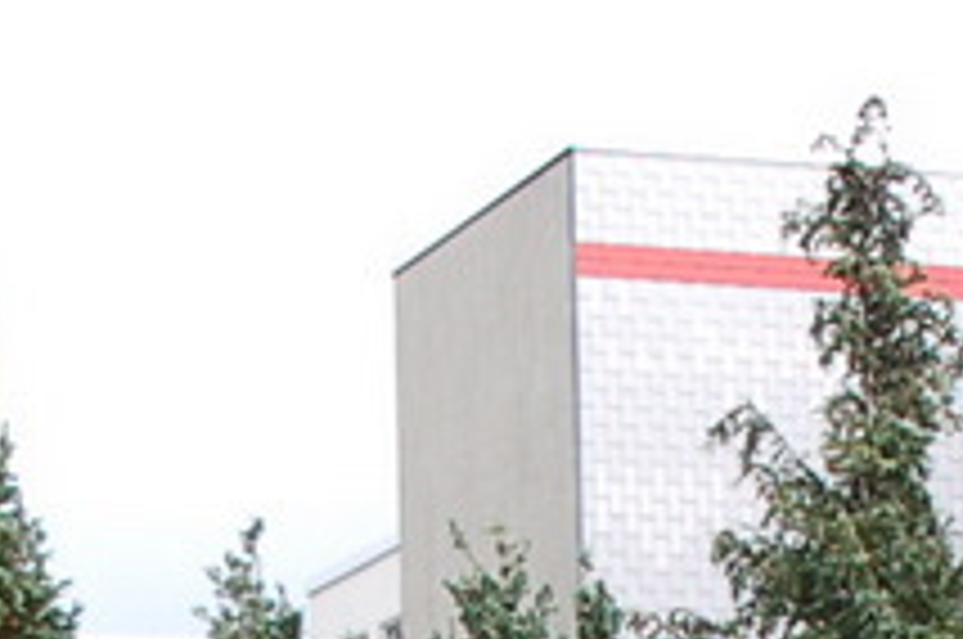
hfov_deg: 11.5
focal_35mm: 179
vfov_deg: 7.3
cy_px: 1348
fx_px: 4791
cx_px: 540
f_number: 7.1
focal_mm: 25
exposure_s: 1/200
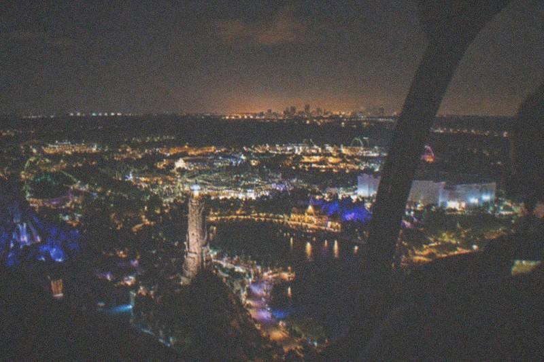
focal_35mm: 105
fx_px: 1586
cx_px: 272
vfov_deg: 13.0
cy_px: 181
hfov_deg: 19.5
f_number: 4
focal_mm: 105
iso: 1600
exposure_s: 1/250
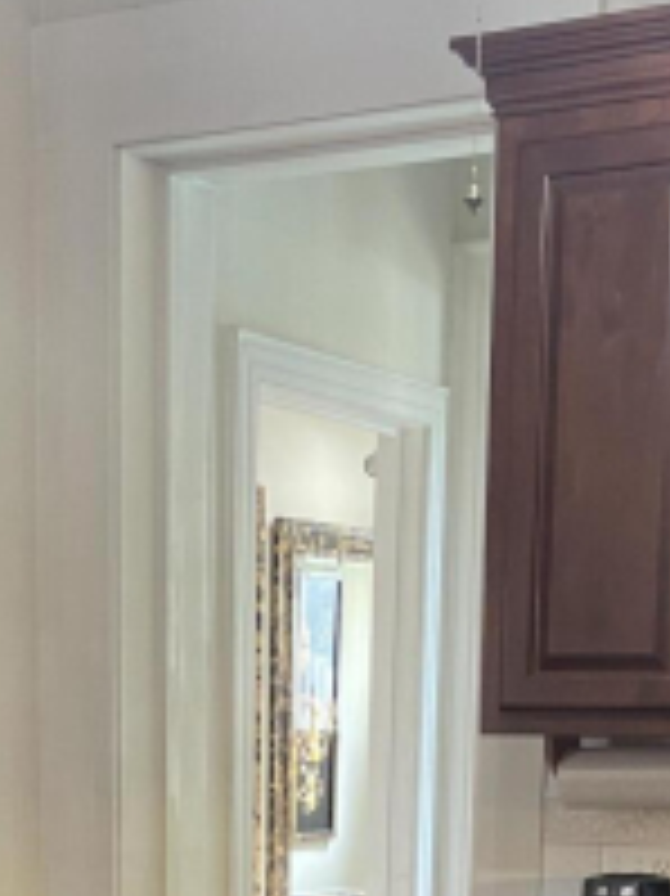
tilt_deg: -11.0
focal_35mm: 84
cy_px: 1146
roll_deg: -0.7
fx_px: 2170
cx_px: 283
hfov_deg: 17.5
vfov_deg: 21.2
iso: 400
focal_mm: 5.1
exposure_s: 1/40
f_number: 1.6
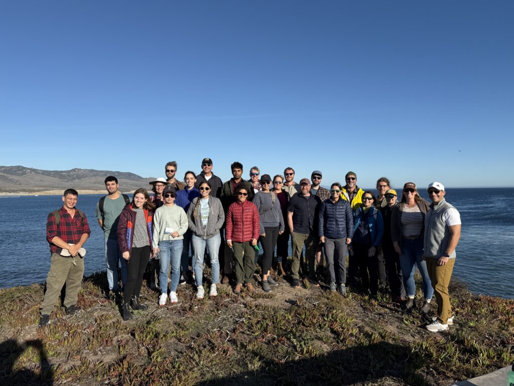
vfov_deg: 56.8
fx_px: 356
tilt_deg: -0.3
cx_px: 257
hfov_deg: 71.6
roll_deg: +0.4
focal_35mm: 24
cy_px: 193
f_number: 1.78
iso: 80
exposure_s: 1/6173
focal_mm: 6.76
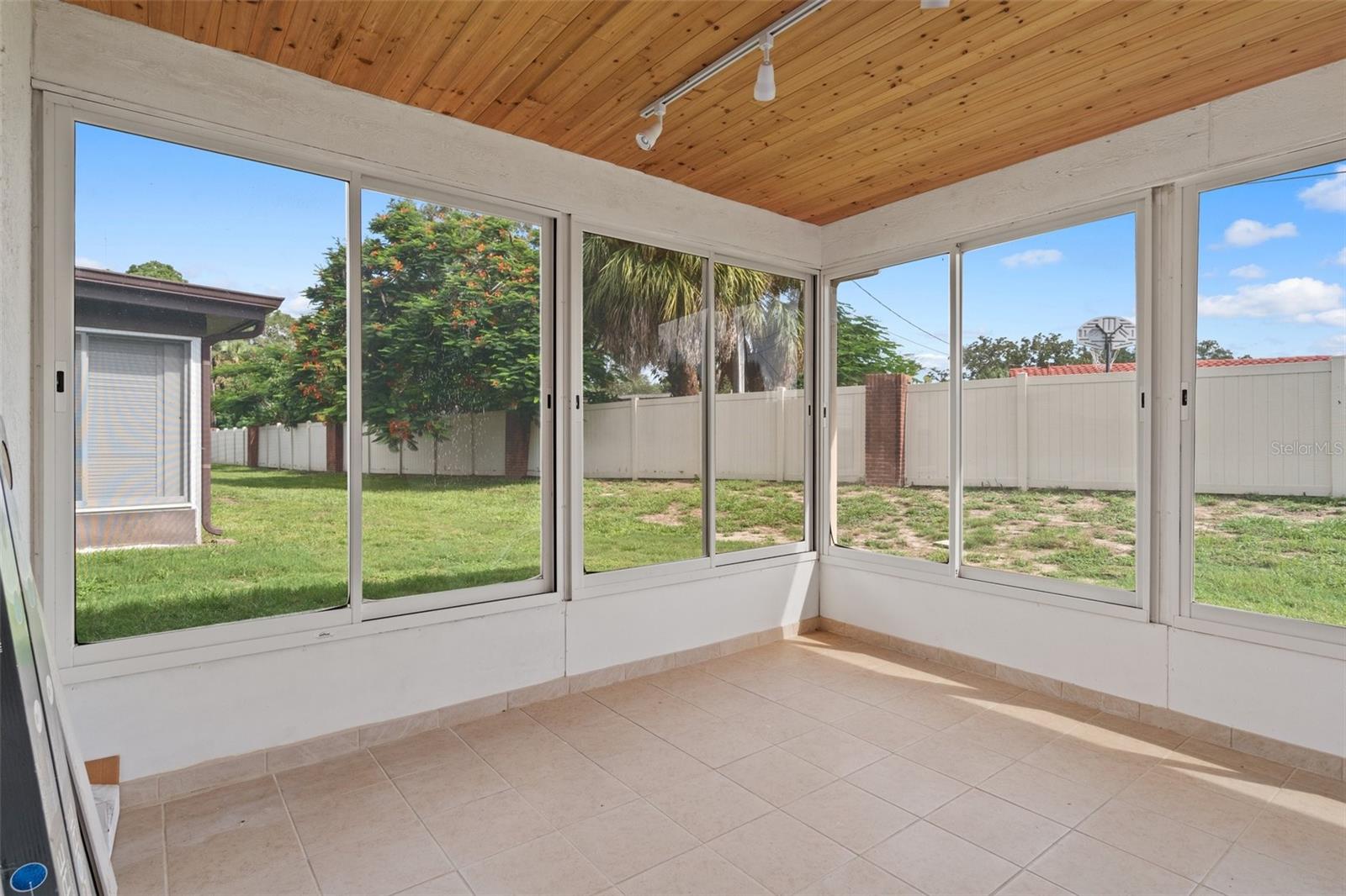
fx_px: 635
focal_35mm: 17
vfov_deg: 70.4
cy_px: 448
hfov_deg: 93.3
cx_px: 673
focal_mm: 17
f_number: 8
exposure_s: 1/15
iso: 320
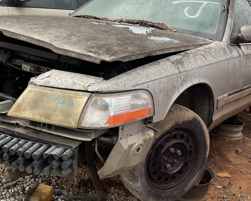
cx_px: 140
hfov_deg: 40.3
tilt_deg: -13.0
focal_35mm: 46
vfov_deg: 32.6
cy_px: 74
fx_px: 342
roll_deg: -3.2
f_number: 1.8
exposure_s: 1/962
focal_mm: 3
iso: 16
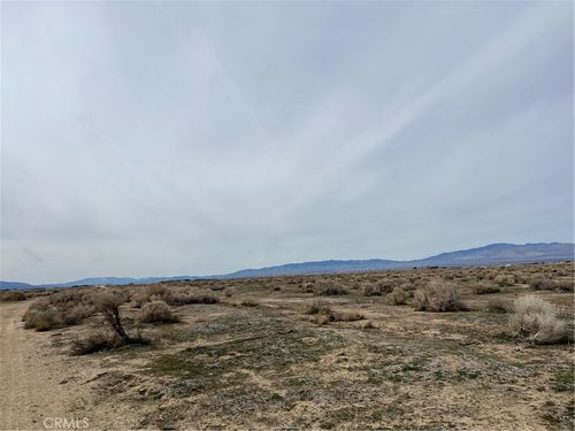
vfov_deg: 53.1
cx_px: 288
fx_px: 432
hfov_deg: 67.3
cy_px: 216
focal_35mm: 26
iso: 50
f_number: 1.5
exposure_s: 1/11364
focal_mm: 5.7
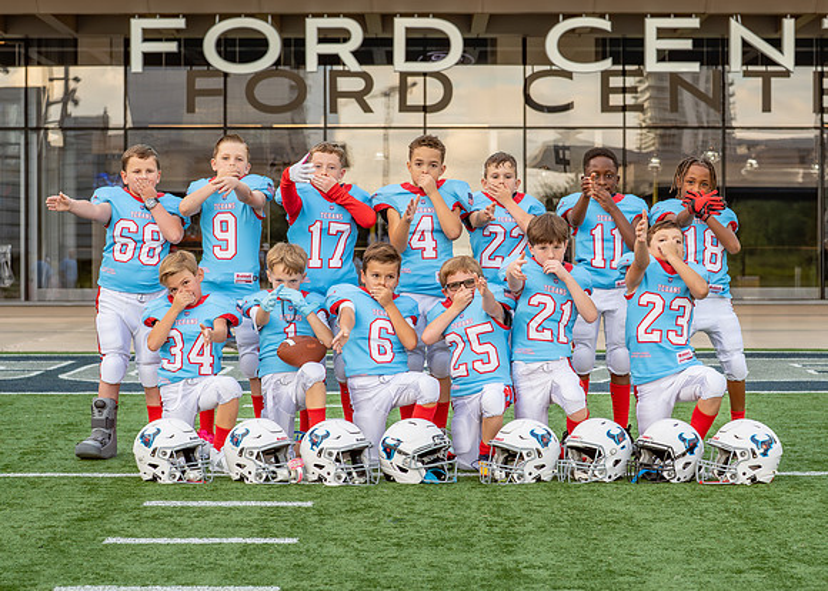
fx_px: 2074
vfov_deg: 16.2
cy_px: 284
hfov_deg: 22.6
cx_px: 423
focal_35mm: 88
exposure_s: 1/320
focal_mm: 50
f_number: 4
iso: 400
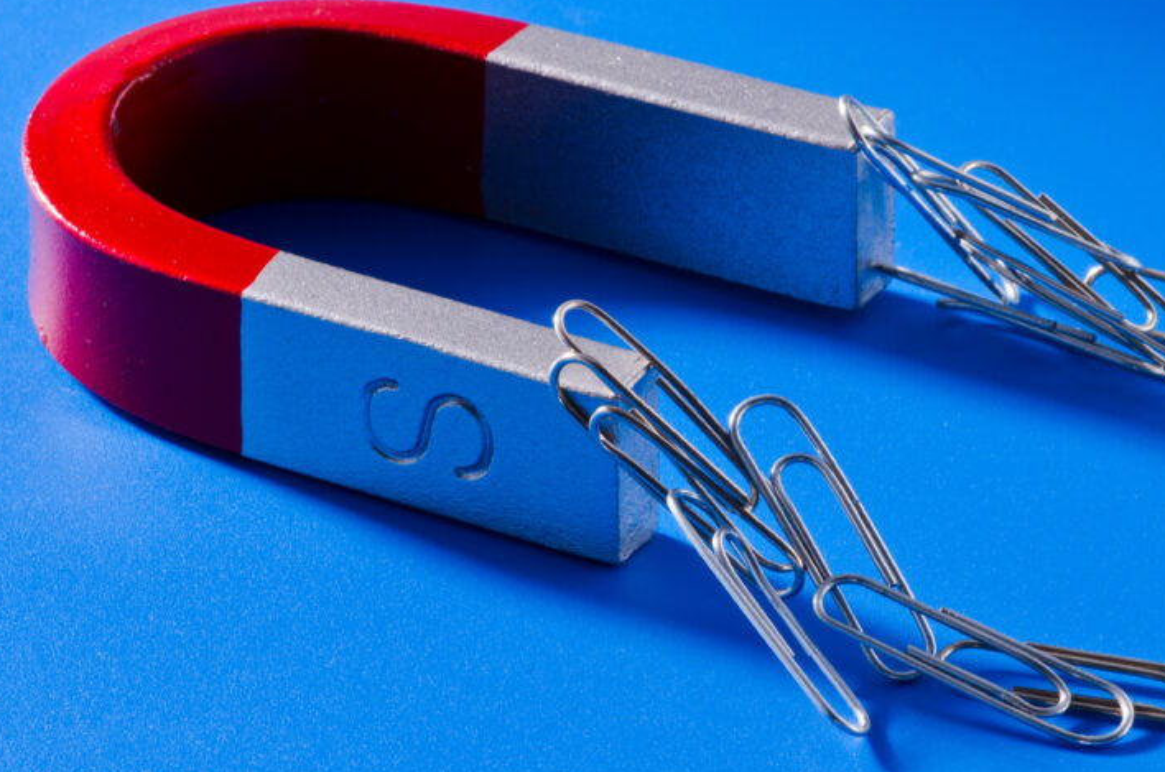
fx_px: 7354
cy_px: 336
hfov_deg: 9.1
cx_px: 740
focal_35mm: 228
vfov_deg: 6.0
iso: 100
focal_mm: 105
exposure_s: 1/125
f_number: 22
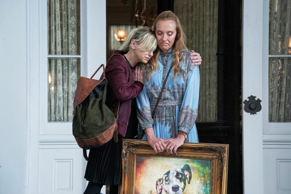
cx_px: 146
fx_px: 1422
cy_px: 97
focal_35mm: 176
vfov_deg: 7.8
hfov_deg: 11.7
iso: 2500
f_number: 9
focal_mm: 176
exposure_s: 1/320
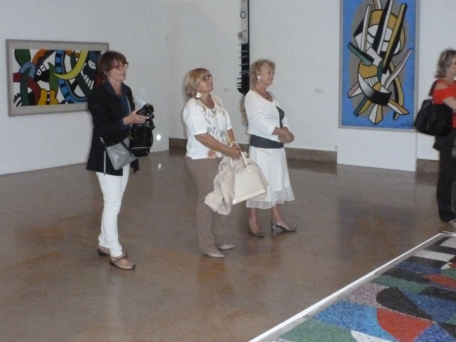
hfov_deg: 43.8
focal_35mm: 43
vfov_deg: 33.5
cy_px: 132
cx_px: 205
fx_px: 566
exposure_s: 1/250
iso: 1000
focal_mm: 4.3
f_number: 3.3
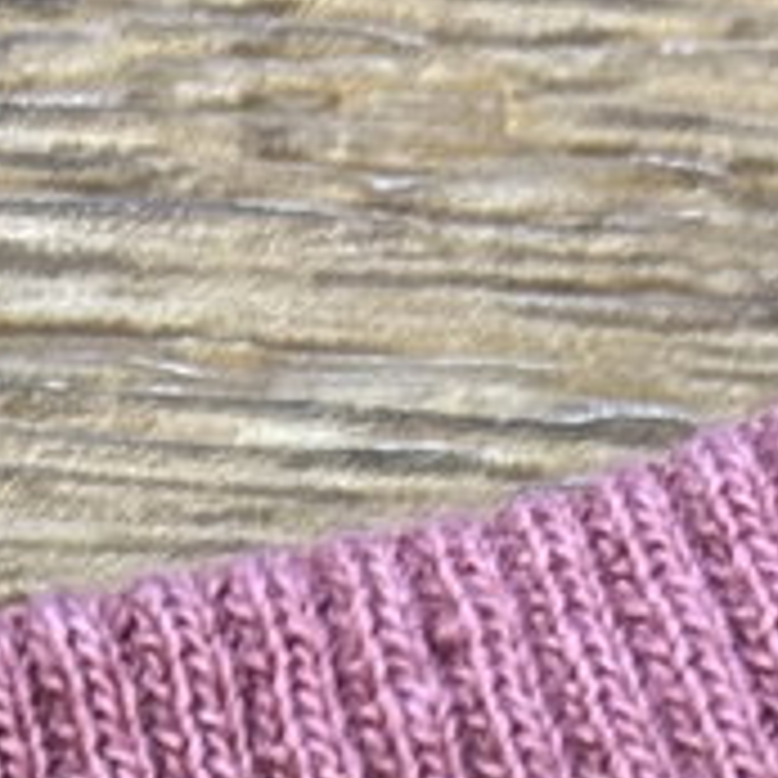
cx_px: -292
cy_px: 2224
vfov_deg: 7.2
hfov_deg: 7.8
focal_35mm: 220
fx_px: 5594
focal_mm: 5.7
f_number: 1.5
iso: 200
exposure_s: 1/50
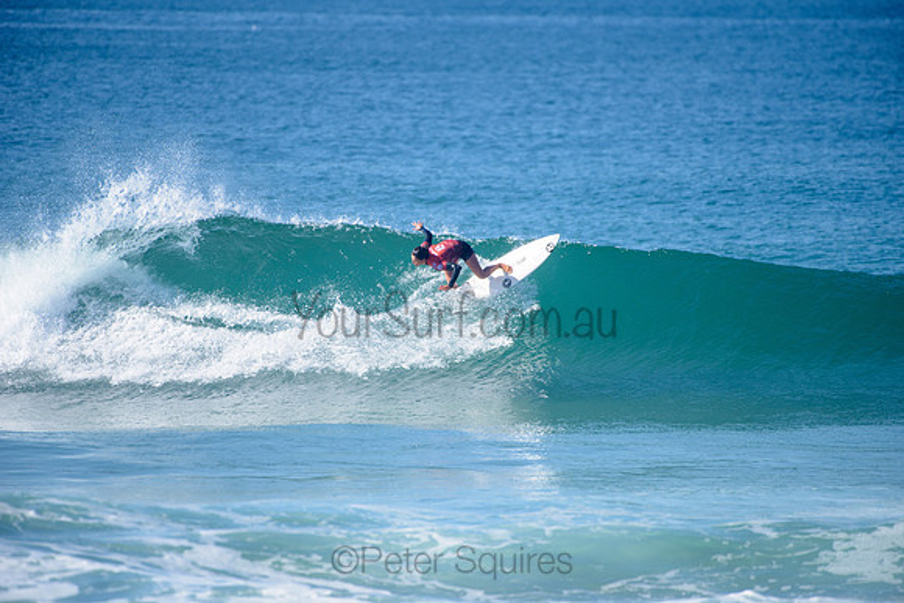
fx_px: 12560
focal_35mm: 500
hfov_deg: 4.1
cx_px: 452
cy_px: 302
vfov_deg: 2.8
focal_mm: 500
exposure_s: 1/2000
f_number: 5.6
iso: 180
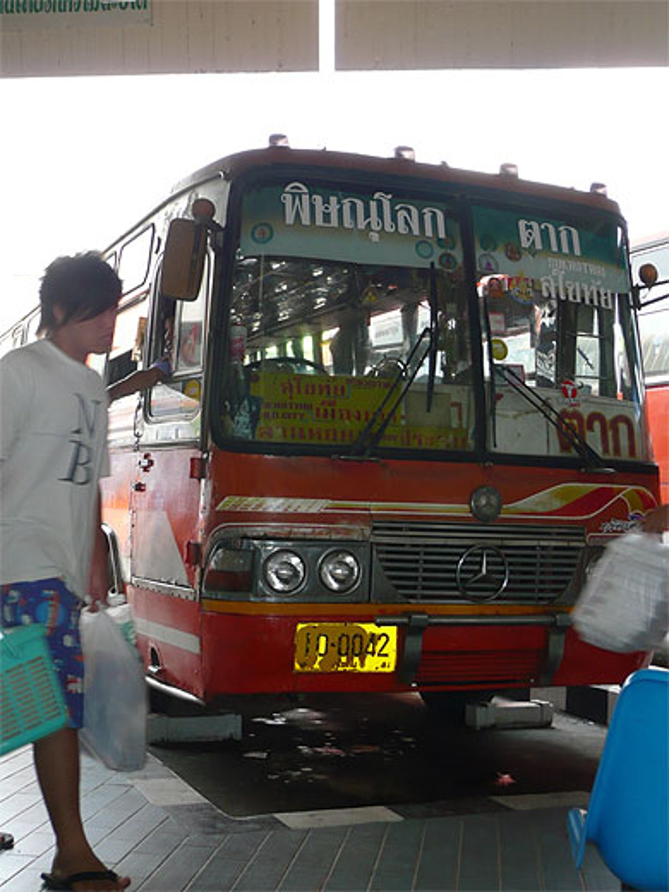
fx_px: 1237
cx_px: 334
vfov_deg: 39.7
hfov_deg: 30.3
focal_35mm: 48
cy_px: 446
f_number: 4.2
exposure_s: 1/60
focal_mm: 7.8
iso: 100
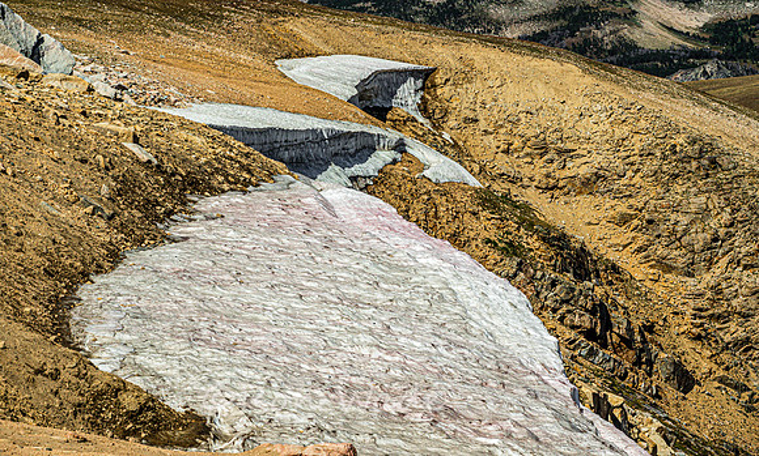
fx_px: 3582
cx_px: 380
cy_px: 204
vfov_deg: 7.3
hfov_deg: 12.1
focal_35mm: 175
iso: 200
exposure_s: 1/500
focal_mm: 62.39
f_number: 8
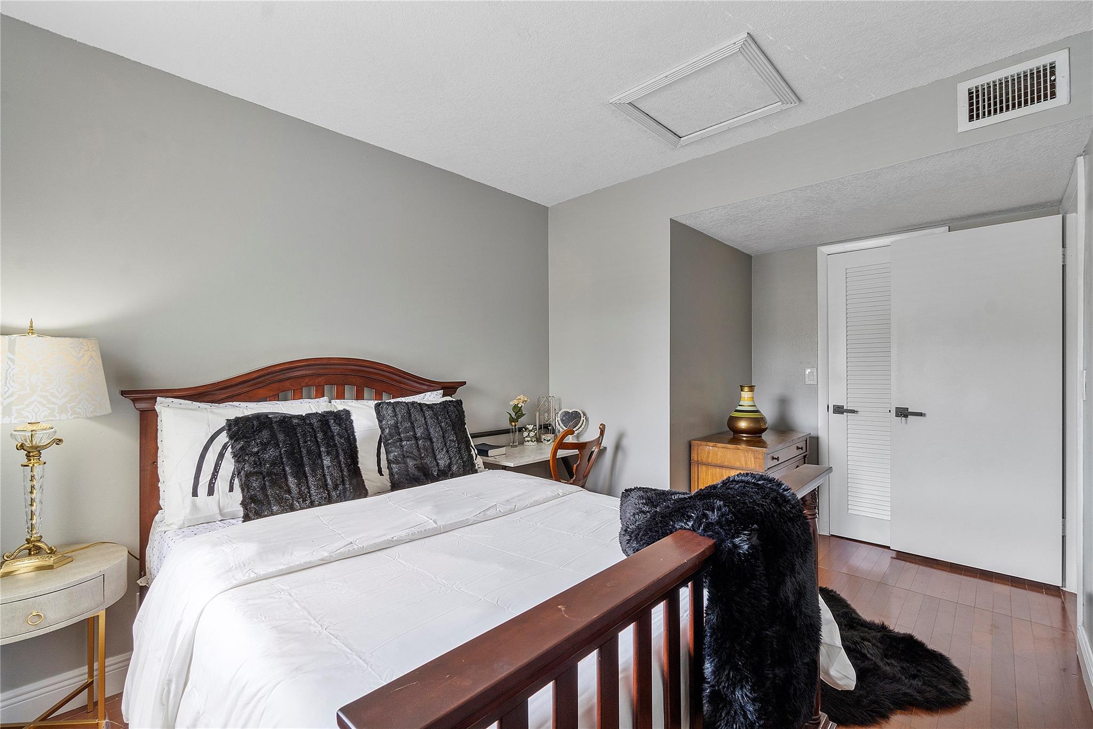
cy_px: 364
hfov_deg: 100.4
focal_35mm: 15
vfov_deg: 77.3
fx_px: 455
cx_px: 546
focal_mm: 10
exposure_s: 1/6
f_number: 11
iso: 160
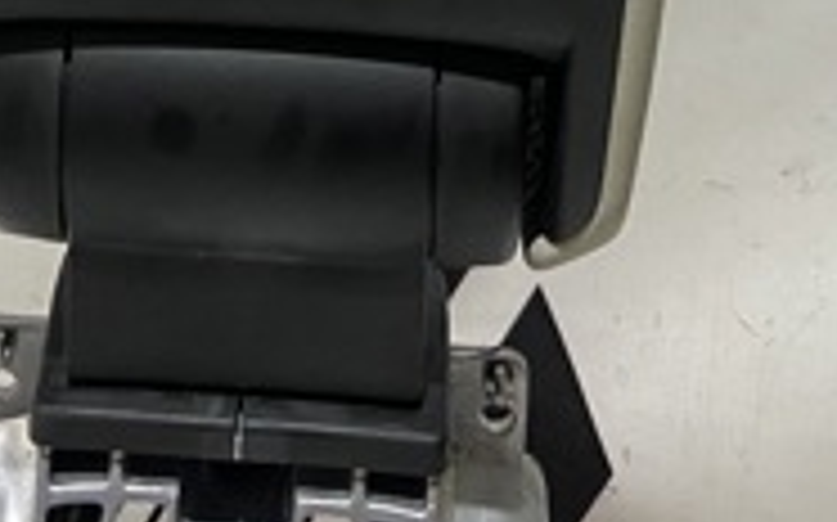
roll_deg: -1.7
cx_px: 198
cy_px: -520
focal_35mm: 95
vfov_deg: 12.2
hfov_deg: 21.7
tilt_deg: -14.7
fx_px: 2166
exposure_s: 1/50
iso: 125
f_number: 1.8
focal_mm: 4.25
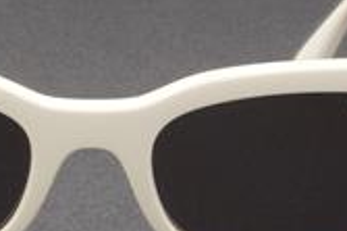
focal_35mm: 180
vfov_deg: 7.6
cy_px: 127
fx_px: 1733
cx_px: 89
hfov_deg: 11.4
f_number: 32
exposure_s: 1.3
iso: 100
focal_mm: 50
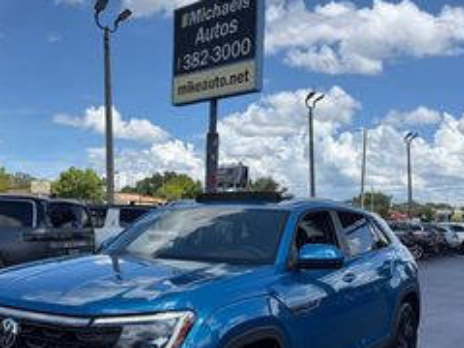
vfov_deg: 35.7
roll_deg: -2.4
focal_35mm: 40
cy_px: 224
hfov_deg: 46.3
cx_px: 166
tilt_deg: -0.6
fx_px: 536
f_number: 1.78
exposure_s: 1/5319
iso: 80
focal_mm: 6.76
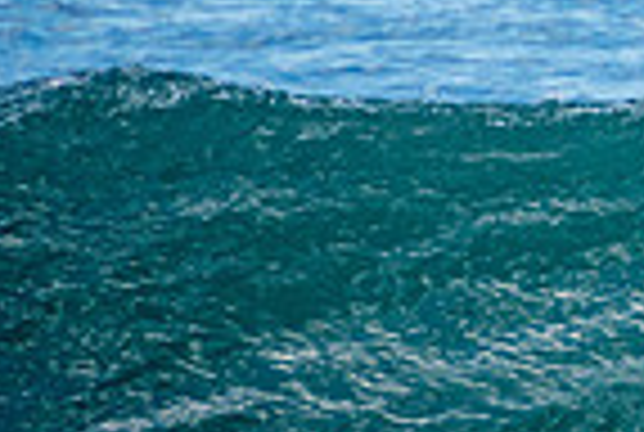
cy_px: 2
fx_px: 43489
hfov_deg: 0.8
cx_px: 1220
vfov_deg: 0.6
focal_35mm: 2426
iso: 560
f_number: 5.6
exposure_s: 1/2000
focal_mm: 400
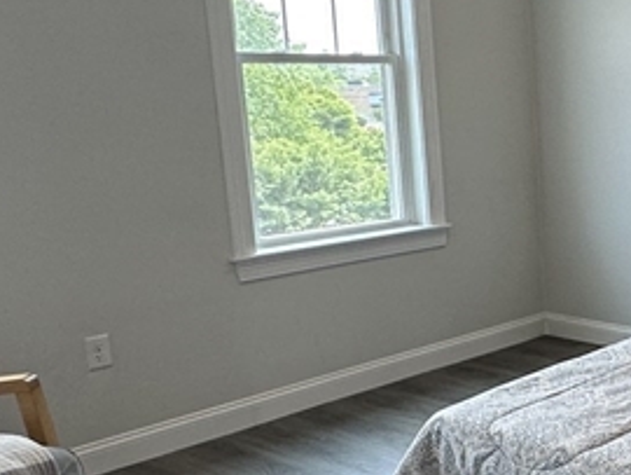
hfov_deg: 29.4
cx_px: 811
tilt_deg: -10.2
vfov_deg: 27.6
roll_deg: +0.2
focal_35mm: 53
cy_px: 246
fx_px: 967
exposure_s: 1/120
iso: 80
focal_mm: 2.22
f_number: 2.2
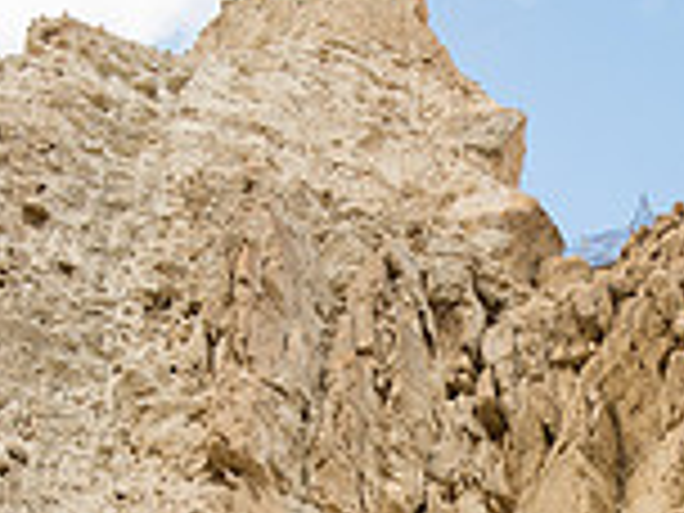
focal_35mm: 91
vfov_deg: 15.2
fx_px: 1798
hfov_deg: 21.4
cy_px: 734
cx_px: 490
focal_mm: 32
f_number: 2.8
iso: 200
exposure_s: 1/800
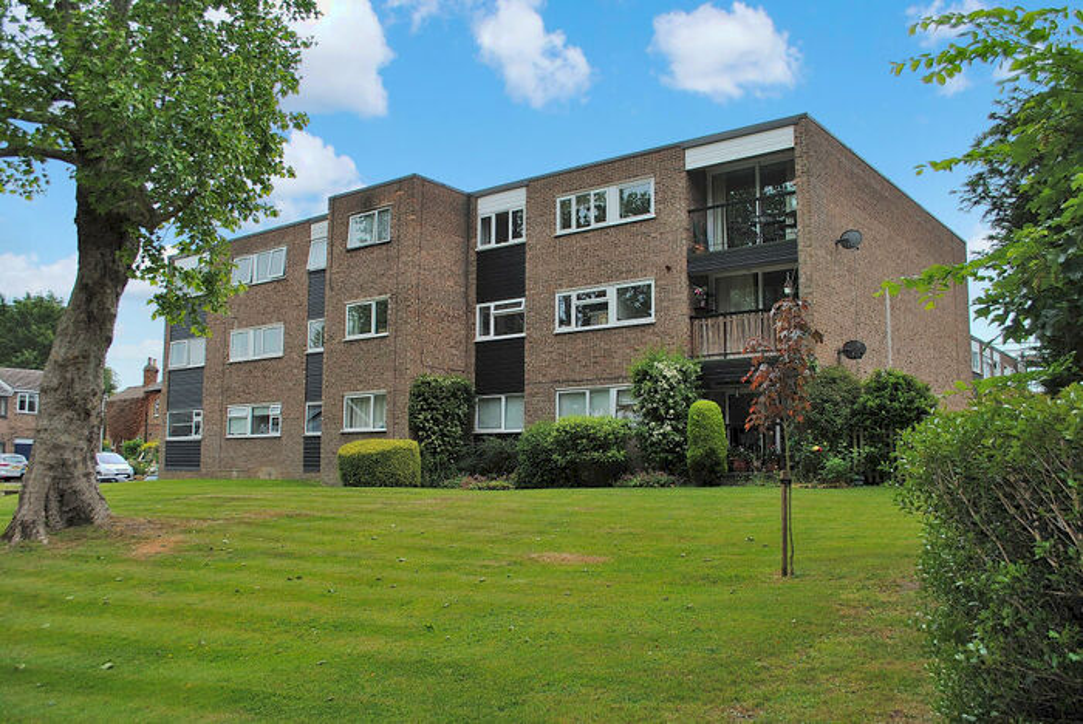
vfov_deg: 43.7
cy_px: 362
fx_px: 903
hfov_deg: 61.9
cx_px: 542
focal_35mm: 30
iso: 100
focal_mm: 20
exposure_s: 1/200
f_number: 5.6
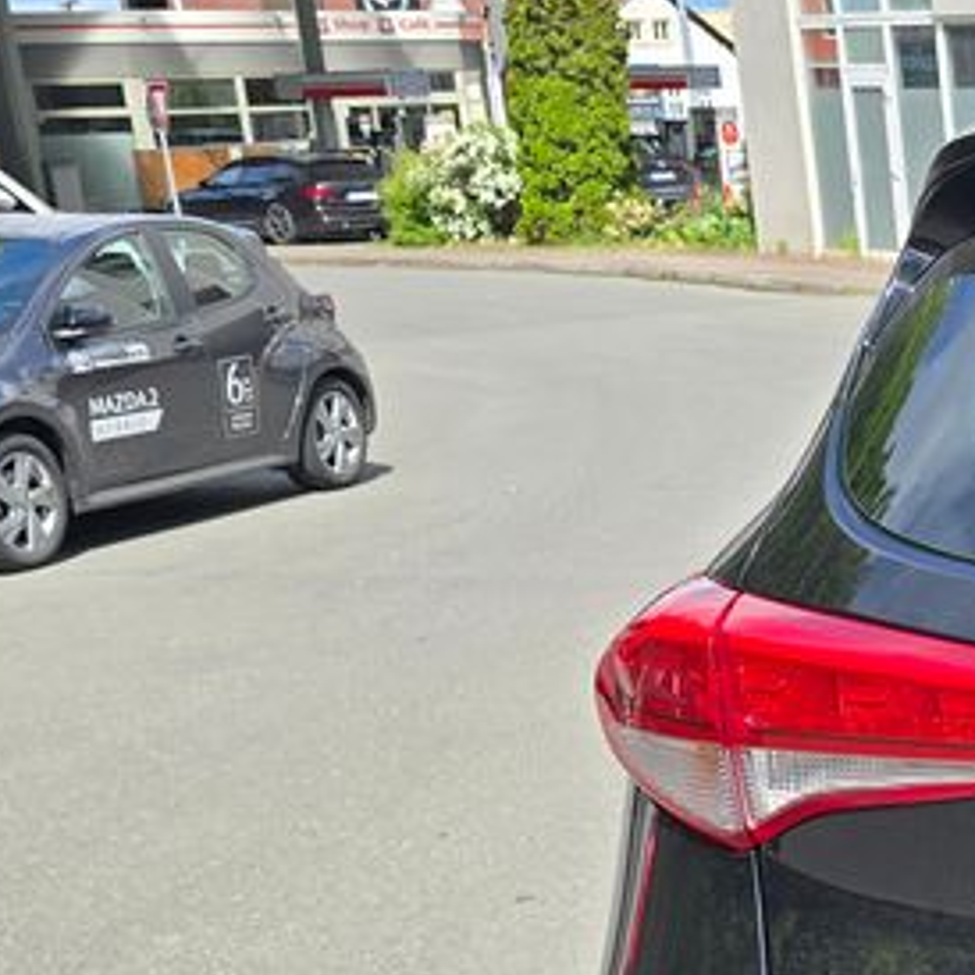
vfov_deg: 22.4
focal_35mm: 76
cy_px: 808
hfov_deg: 19.3
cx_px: 1541
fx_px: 2422
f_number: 1.7
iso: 12
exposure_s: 1/419
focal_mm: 6.3
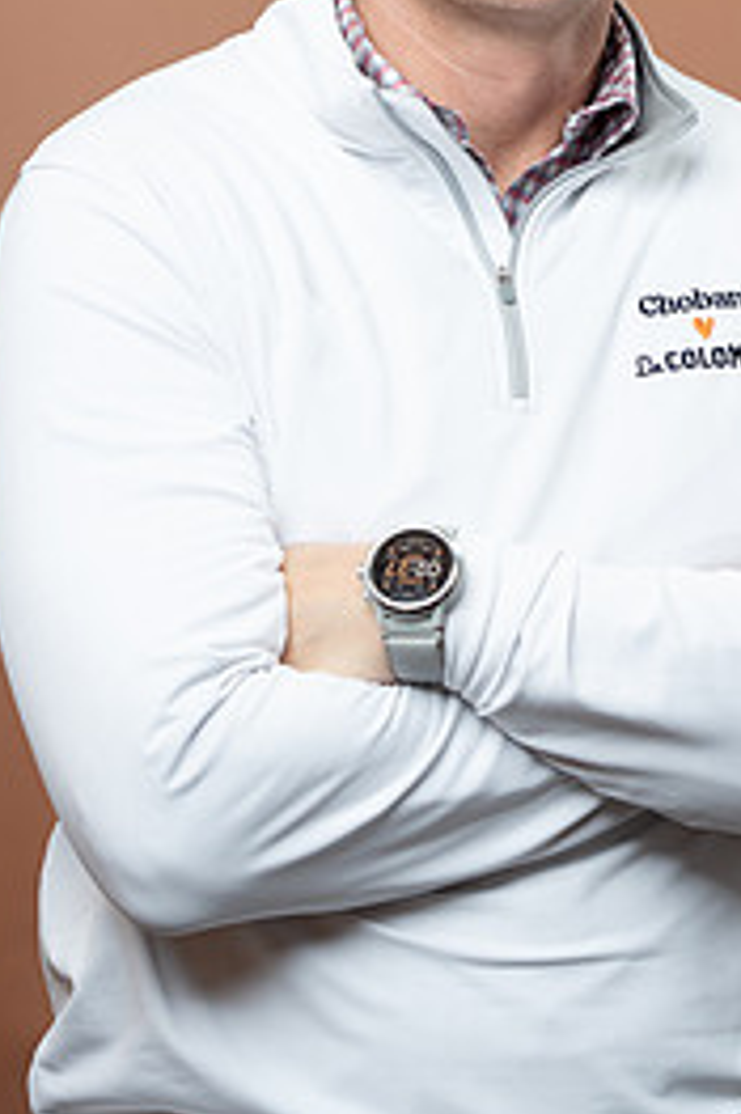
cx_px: 504
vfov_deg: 14.9
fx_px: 4235
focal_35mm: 137
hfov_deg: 10.0
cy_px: 284
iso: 320
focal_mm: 80
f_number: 4
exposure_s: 1/160
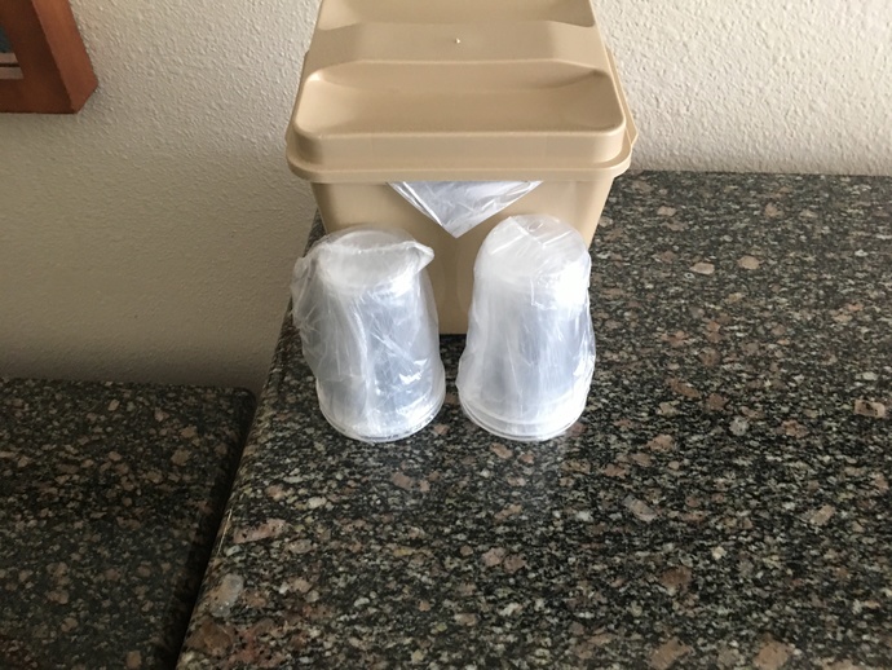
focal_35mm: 29
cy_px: 335
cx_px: 446
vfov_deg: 48.3
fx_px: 748
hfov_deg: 61.6
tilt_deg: -45.3
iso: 100
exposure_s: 1/10
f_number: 2.2
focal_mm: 4.15
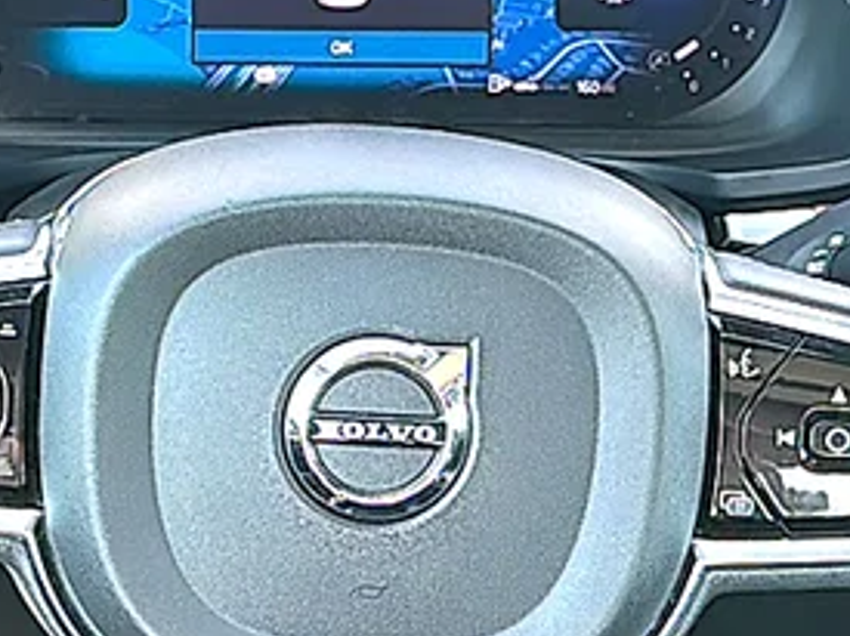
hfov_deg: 16.8
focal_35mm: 117
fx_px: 2872
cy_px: 316
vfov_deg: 12.7
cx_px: 389
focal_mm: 6.86
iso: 80
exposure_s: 1/101
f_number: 1.78
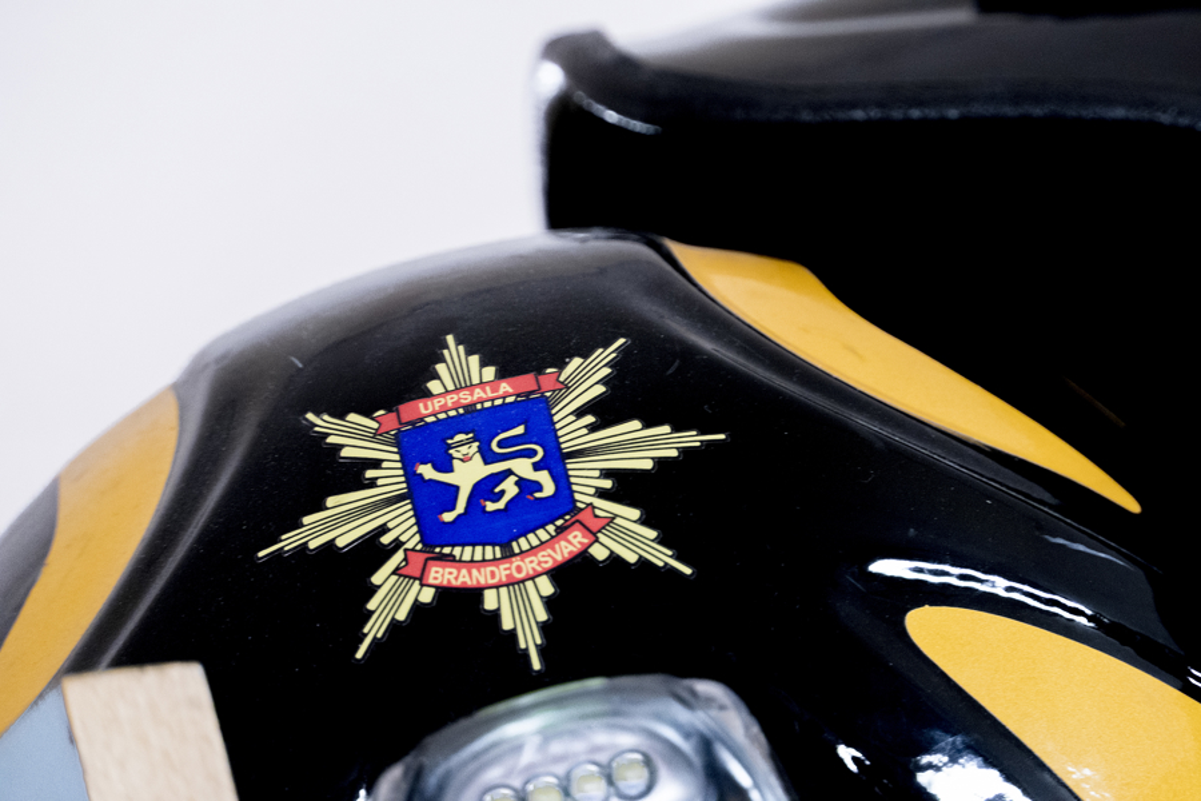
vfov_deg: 4.3
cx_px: 600
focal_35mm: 320
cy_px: 400
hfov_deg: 6.4
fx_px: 10675
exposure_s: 1/30
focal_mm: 117.4
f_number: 4.5
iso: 1600
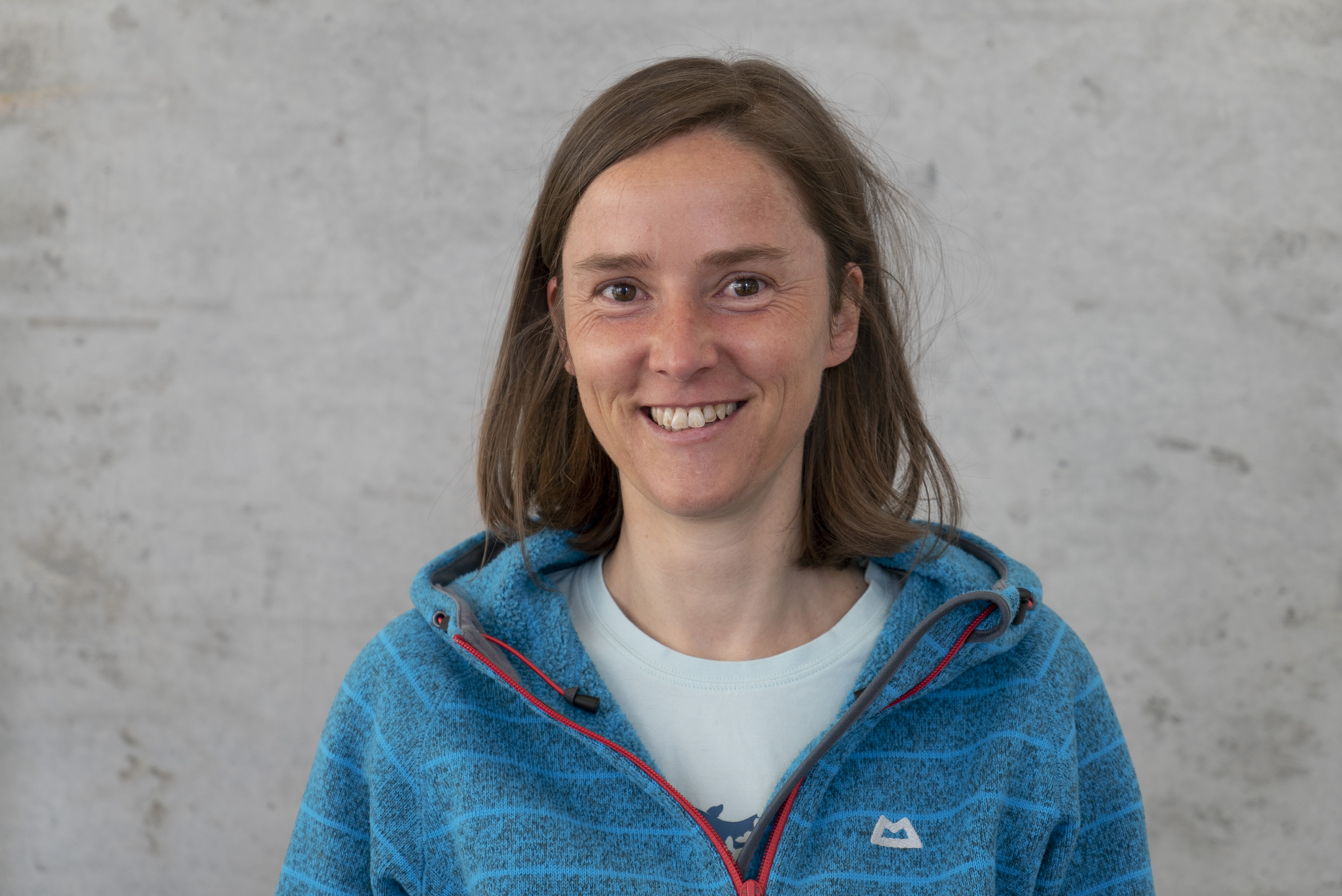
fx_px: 2611
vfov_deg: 19.5
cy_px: 448
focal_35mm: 70
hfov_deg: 28.8
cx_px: 671
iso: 500
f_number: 5
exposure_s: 1/100
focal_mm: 70
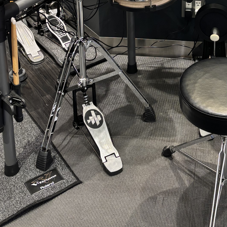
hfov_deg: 27.2
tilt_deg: -18.0
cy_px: -60
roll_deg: -0.2
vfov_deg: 24.5
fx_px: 460
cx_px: 177
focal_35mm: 62
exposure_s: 1/50
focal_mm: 5.96
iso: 125
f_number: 1.6
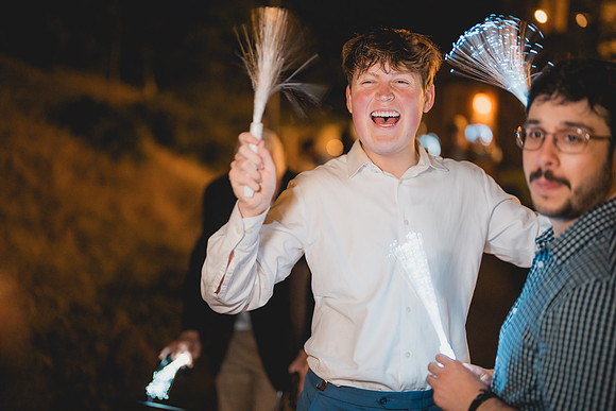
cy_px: 206
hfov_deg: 39.6
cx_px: 308
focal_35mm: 50
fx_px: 856
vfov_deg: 27.0
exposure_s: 1/160
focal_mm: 50
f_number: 1.2
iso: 1600
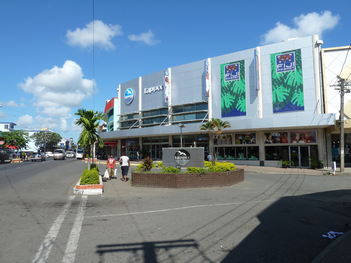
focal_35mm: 25
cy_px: 132
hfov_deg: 69.4
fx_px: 253
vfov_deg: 54.9
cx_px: 176
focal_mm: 4.1
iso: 80
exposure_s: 1/500
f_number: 4.5
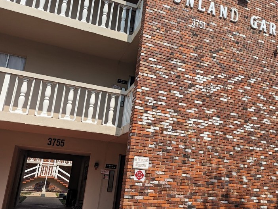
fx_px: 281
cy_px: 109
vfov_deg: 40.7
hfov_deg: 51.9
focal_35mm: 35
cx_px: 177
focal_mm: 6.81
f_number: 1.85
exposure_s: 1/2513
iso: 44
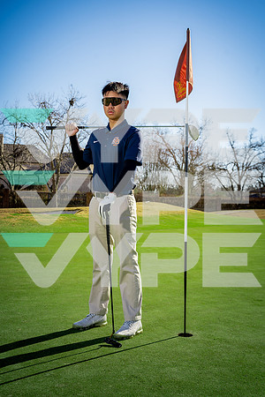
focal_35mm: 46
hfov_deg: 29.2
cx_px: 132
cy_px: 198
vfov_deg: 42.7
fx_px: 508
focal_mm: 46
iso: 100
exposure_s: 1/250
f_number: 5.6
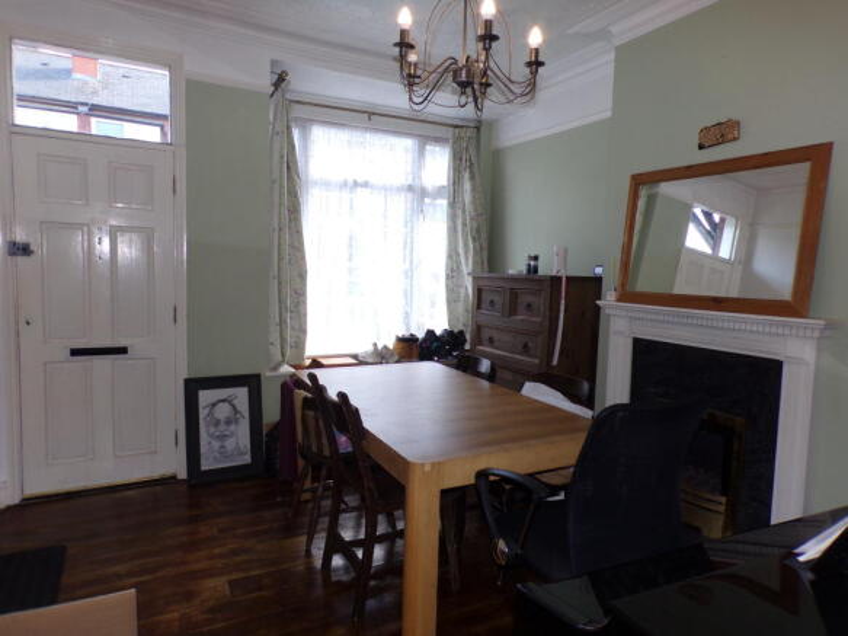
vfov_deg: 56.8
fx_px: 588
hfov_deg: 71.6
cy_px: 318
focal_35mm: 24
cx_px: 424
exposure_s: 1/34
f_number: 4.3
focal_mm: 4.3
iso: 80
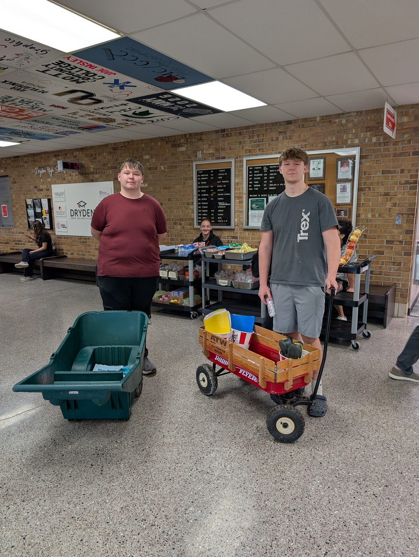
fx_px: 386
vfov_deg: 71.5
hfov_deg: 56.9
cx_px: 210
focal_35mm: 24
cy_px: 278
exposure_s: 1/40
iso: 106
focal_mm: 6.9
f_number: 1.68
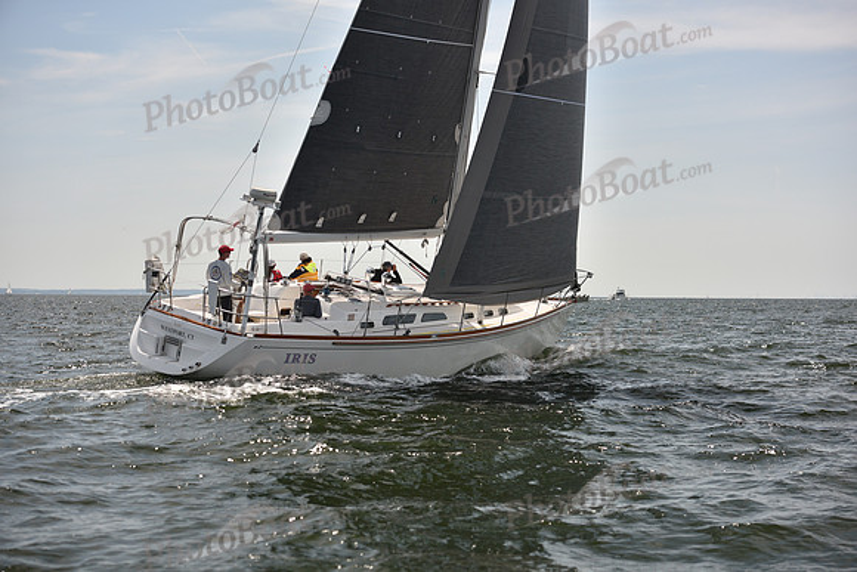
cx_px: 428
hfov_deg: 28.8
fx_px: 1667
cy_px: 286
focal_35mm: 70
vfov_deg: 19.5
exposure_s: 1/1250
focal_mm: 70
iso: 250
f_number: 4
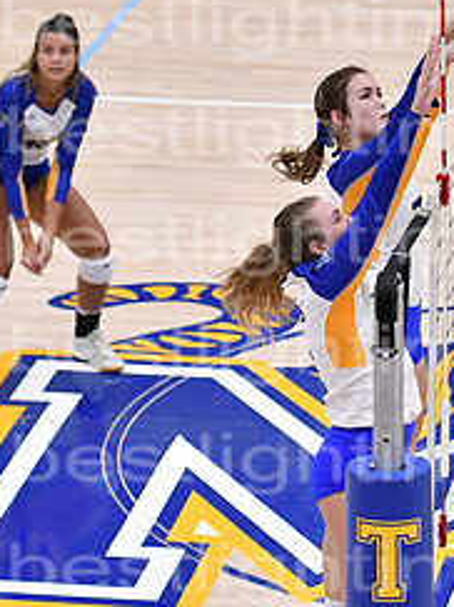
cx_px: 337
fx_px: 4831
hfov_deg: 5.4
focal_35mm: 276
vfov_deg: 7.2
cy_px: 191
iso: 6400
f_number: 3.2
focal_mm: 80
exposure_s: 1/1000
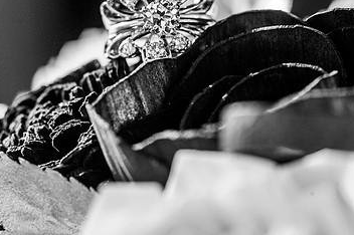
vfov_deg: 7.9
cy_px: 84
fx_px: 1700
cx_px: 231
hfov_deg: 11.9
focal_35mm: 173
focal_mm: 105
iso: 640
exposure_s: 1/400
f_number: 7.1
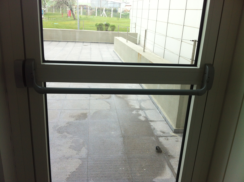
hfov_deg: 52.7
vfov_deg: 40.6
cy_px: 91
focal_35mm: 35
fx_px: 246
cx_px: 122
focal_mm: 3.85
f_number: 2.8
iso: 80
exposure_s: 1/171
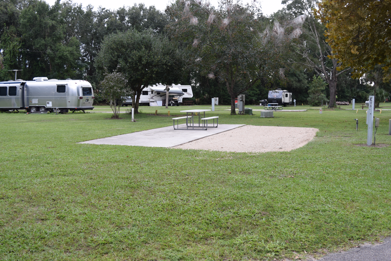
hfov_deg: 49.5
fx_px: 424
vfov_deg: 34.2
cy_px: 130
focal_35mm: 39
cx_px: 196
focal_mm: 26
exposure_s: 1/125
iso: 400
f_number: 5.6
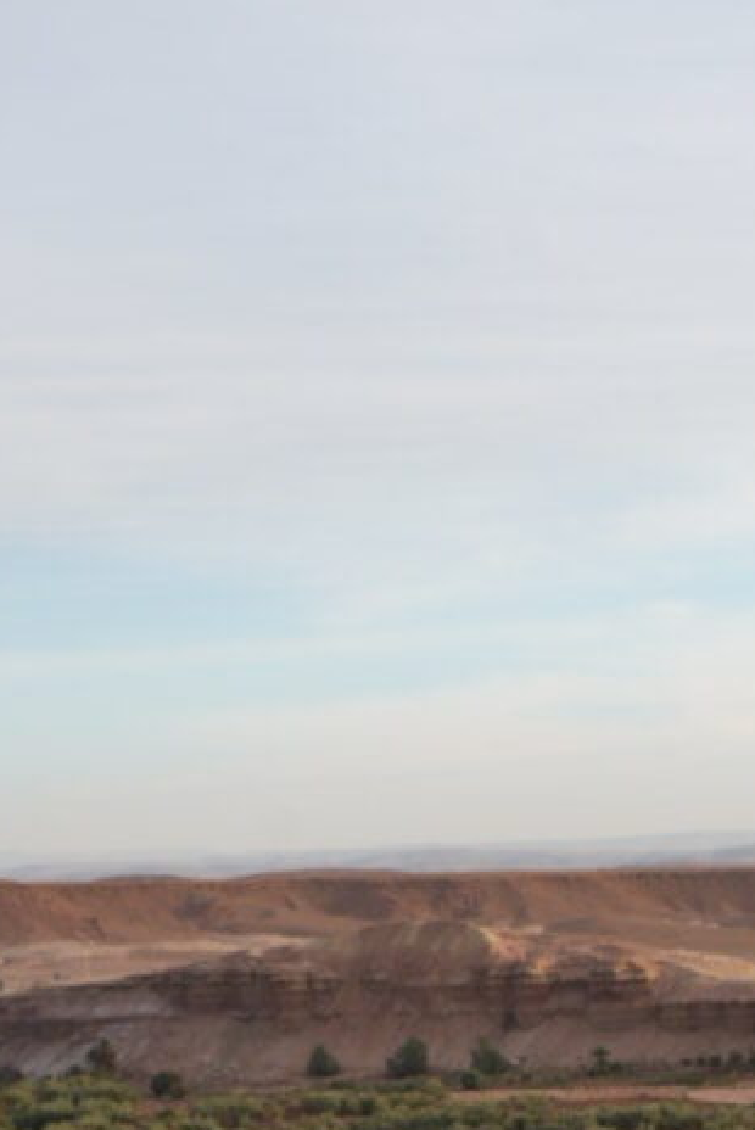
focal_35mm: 111
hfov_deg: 11.6
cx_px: 1288
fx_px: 3491
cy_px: 1281
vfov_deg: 17.7
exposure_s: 1/800
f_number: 8
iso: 800
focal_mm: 31.9
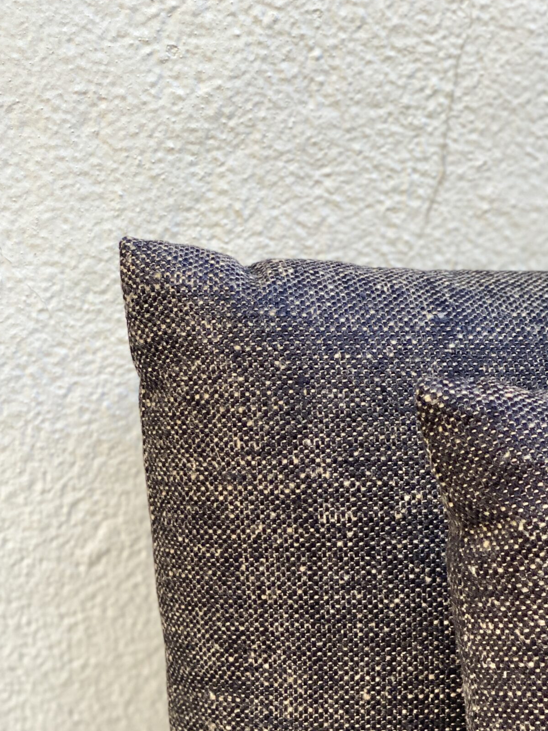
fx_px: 1752
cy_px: 570
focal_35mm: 83
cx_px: 405
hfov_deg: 17.7
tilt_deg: -20.9
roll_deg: -3.6
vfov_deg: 23.3
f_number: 2
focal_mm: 6
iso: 160
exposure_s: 1/122
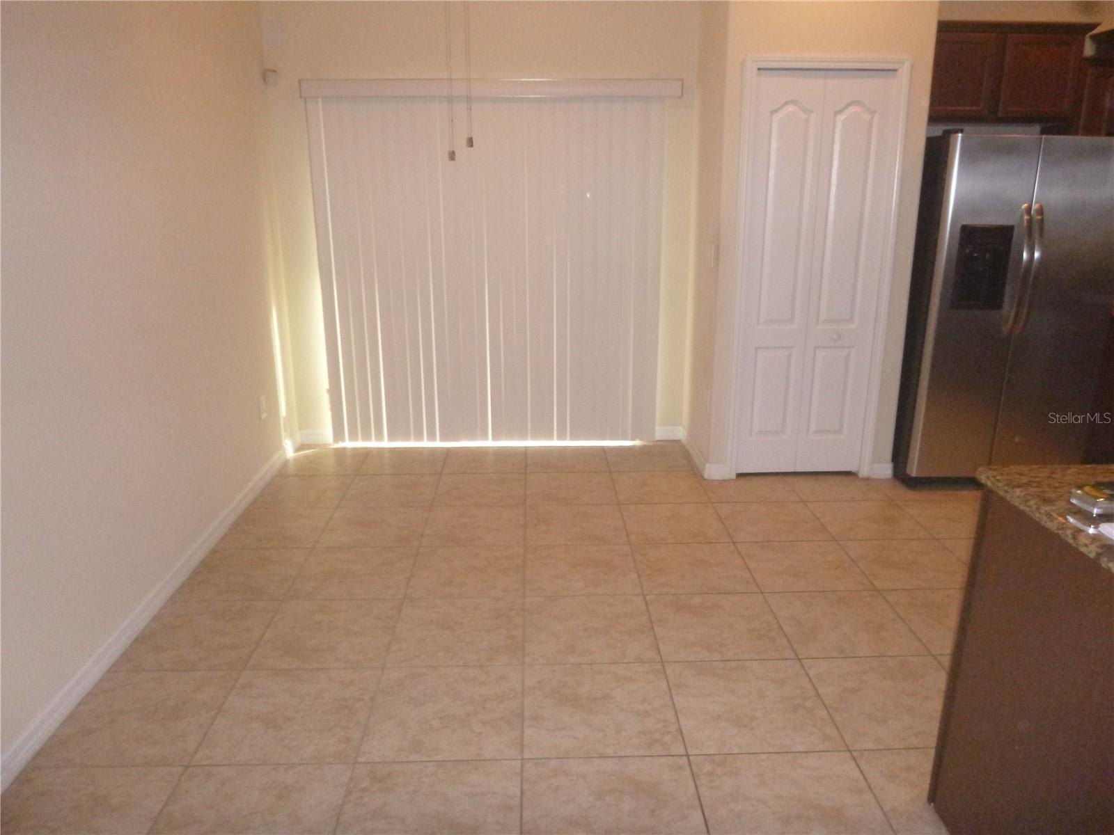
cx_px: 557
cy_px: 418
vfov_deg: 54.9
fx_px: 805
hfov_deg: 69.4
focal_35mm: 25
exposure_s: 1/60
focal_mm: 4.5
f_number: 3.9
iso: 640
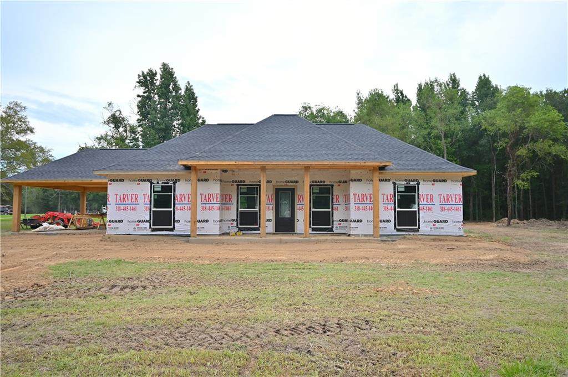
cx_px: 284
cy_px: 188
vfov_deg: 53.1
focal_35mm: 24
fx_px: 378
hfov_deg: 73.8
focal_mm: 24
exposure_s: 1/125
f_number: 8
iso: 125
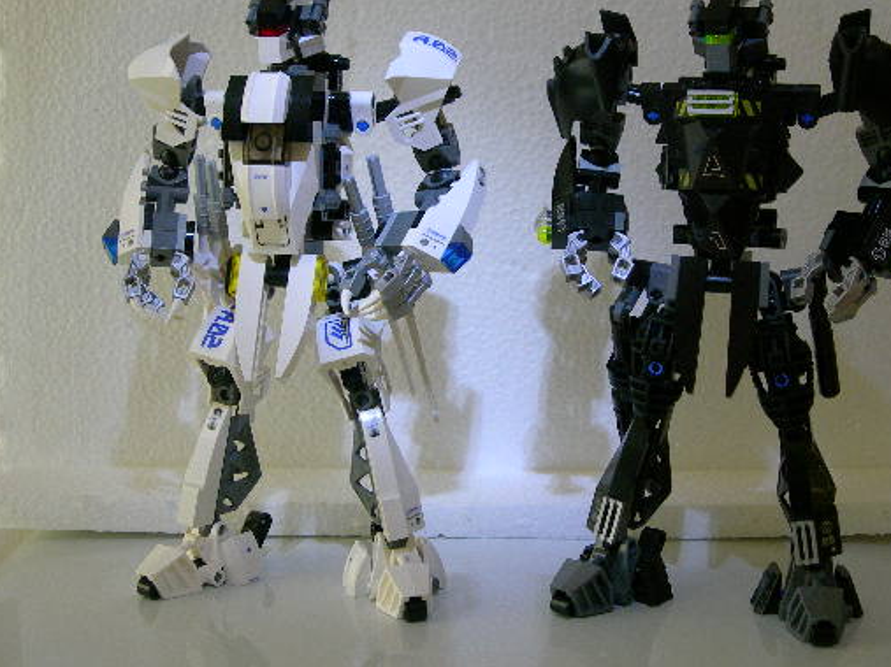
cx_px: 496
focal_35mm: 48
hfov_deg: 39.6
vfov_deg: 30.2
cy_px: 291
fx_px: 1235
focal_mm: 7.8
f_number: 2.8
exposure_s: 1/1.6
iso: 200
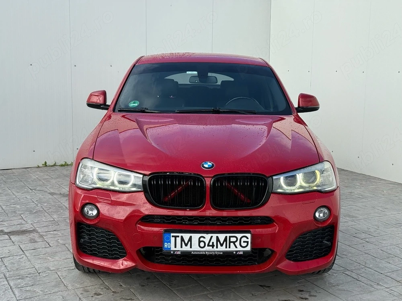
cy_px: 150
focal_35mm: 48
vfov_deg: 30.3
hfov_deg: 39.7
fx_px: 557
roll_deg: -1.0
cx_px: 201
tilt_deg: -8.8
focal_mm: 6.76
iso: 64
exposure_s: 1/2577
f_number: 1.78
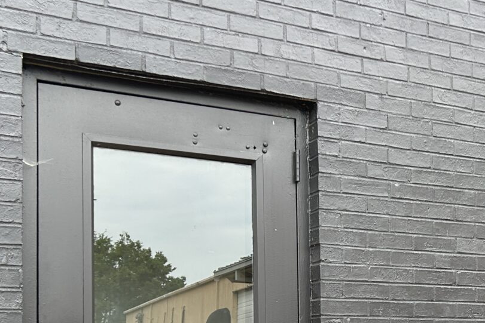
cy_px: 342
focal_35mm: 64
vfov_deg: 20.4
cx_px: 416
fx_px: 862
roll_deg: +1.5
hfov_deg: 30.3
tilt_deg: +1.8
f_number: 1.5
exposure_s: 1/357
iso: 50
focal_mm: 5.7
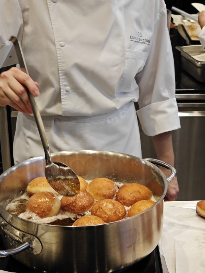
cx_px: 102
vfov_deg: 26.0
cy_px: 136
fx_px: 592
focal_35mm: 75
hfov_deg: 19.6
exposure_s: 1/100
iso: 125
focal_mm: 9.87
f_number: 1.8
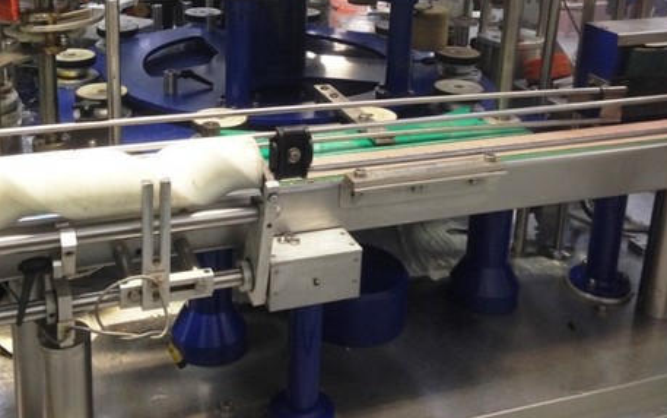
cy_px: 79
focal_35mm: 49
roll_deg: -0.5
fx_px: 891
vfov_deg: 25.9
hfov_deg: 40.9
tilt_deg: -17.6
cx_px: 267
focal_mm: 4.12
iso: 160
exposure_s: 1/20
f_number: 2.4
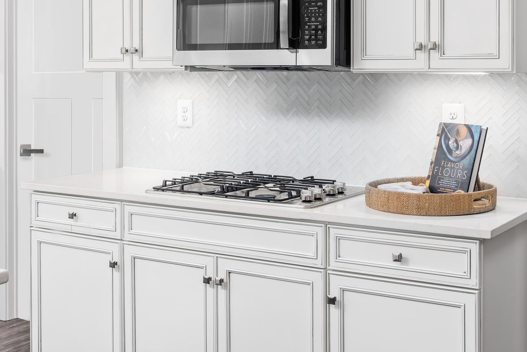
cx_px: 269
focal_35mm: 57
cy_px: 80
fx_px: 834
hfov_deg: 35.0
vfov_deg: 23.5
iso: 200
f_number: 8
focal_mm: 32
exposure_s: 1/250
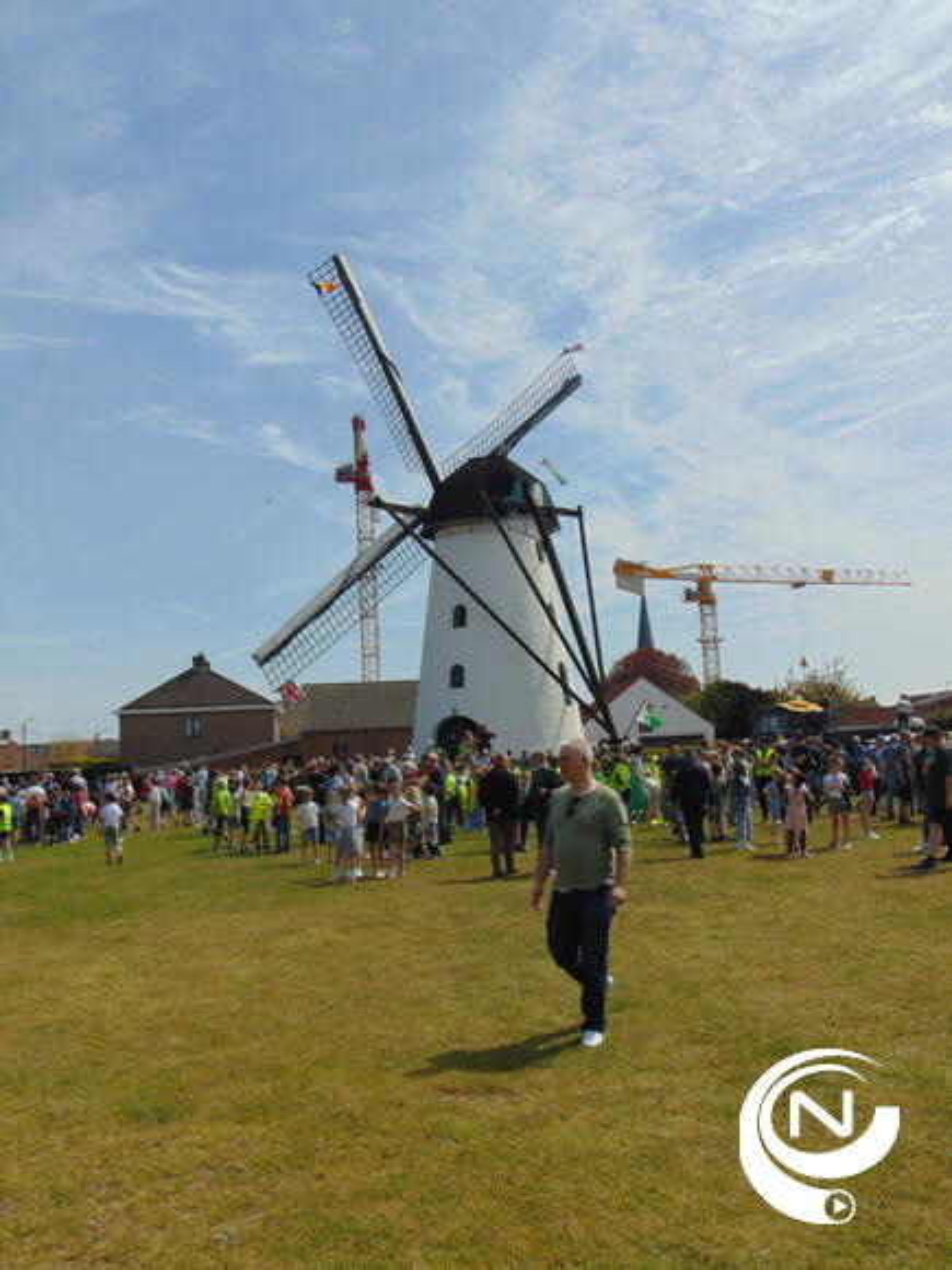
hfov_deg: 40.7
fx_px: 1283
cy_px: 635
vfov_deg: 52.6
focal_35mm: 35
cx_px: 476
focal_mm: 6.3
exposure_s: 1/400
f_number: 8.3
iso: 80
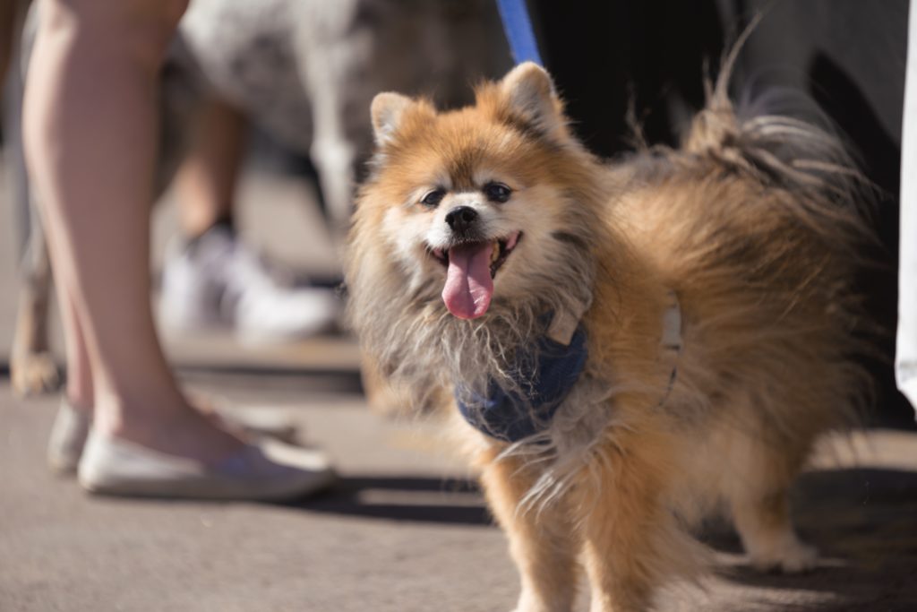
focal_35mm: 200
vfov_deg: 6.9
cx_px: 458
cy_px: 306
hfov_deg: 10.3
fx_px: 5095
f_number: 2.8
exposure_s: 1/1250
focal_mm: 200
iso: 64
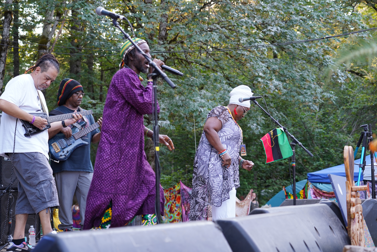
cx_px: 188
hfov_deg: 33.9
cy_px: 126
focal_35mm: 59
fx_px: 618
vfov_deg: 23.0
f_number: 4
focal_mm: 59
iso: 500
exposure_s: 1/160
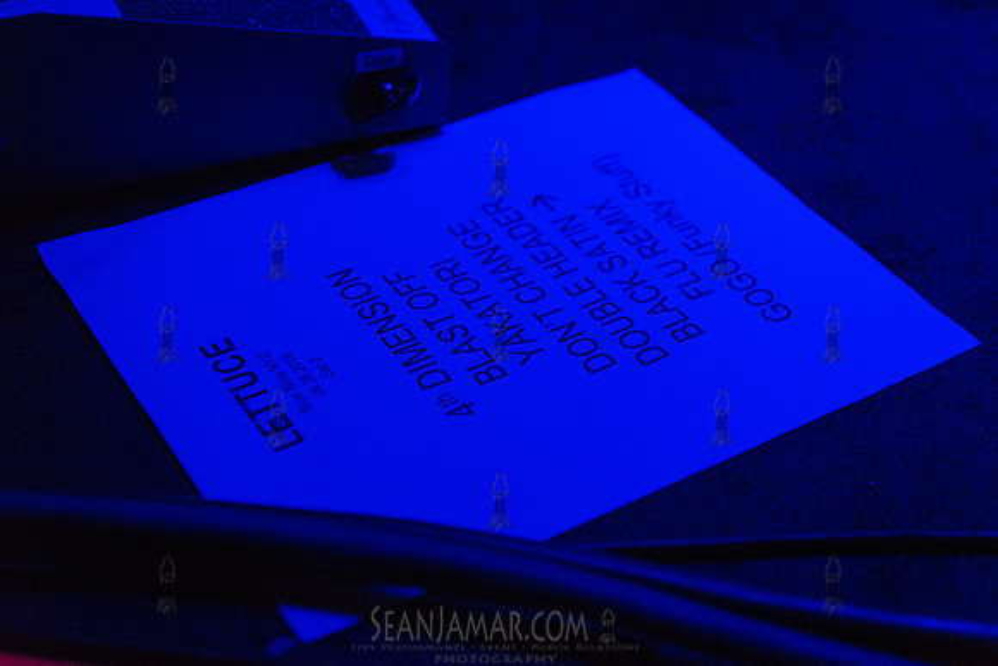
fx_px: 1719
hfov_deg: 32.4
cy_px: 333
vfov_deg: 21.9
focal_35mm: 62
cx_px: 499
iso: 3200
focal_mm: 62
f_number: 4
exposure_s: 1/250
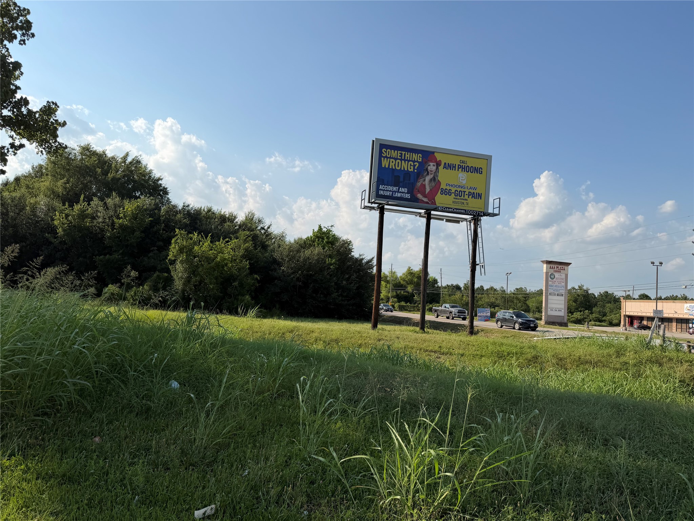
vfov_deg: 56.8
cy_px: 260
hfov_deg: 71.6
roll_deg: -3.5
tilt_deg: +4.9
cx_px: 347
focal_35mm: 24
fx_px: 481
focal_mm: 6.76
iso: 80
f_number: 1.78
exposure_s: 1/6173
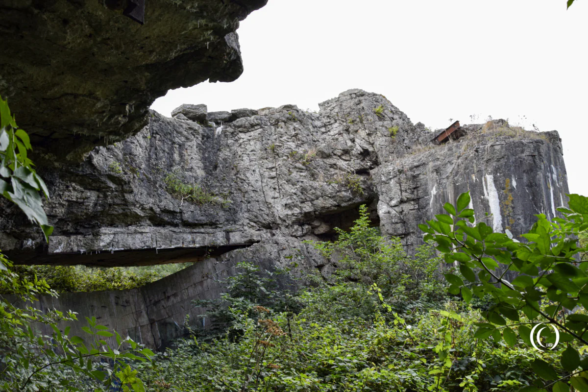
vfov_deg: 47.9
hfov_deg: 67.4
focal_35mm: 27
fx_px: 441
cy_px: 196
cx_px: 294
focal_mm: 18
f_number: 7.1
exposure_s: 1/200
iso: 400
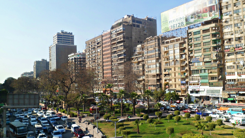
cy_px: 77
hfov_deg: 66.1
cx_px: 124
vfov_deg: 40.1
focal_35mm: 29
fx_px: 188
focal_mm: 4.9
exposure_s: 1/750
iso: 80
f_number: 3.3
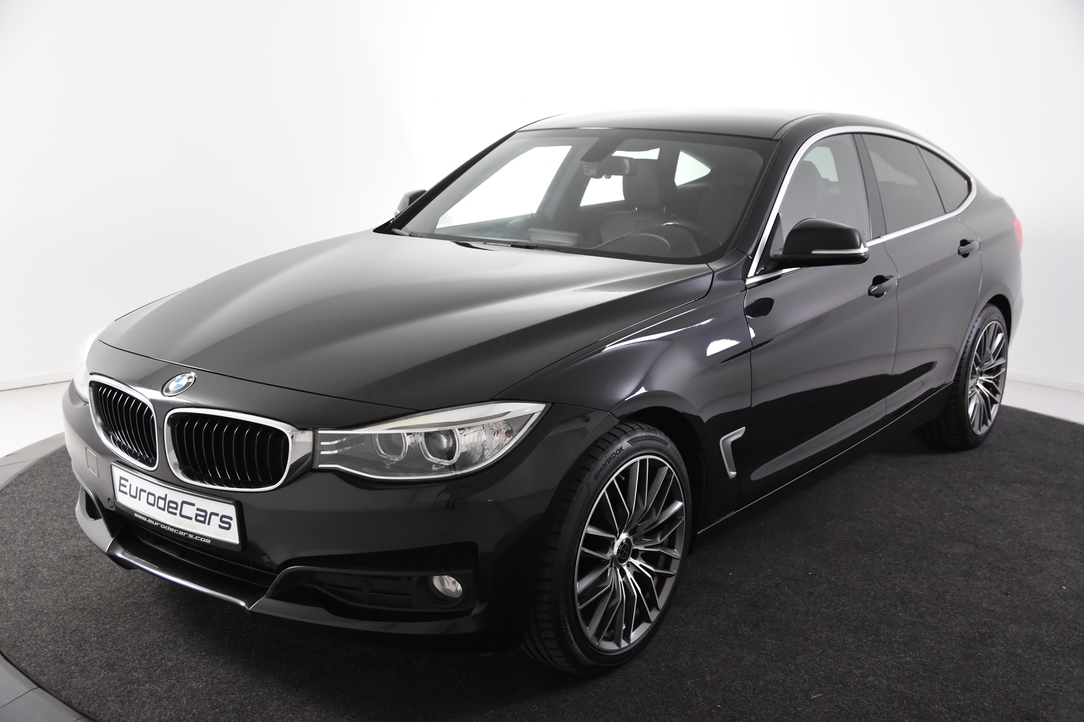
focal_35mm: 39
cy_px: 361
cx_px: 542
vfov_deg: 34.2
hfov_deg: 49.6
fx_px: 1174
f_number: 4.5
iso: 1600
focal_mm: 26
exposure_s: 1/80
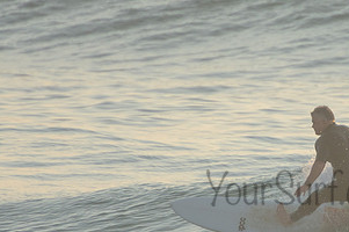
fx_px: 11214
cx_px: 326
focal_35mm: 1158
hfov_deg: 1.8
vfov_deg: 1.2
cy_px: 178
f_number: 5.6
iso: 320
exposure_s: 1/800
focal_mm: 400
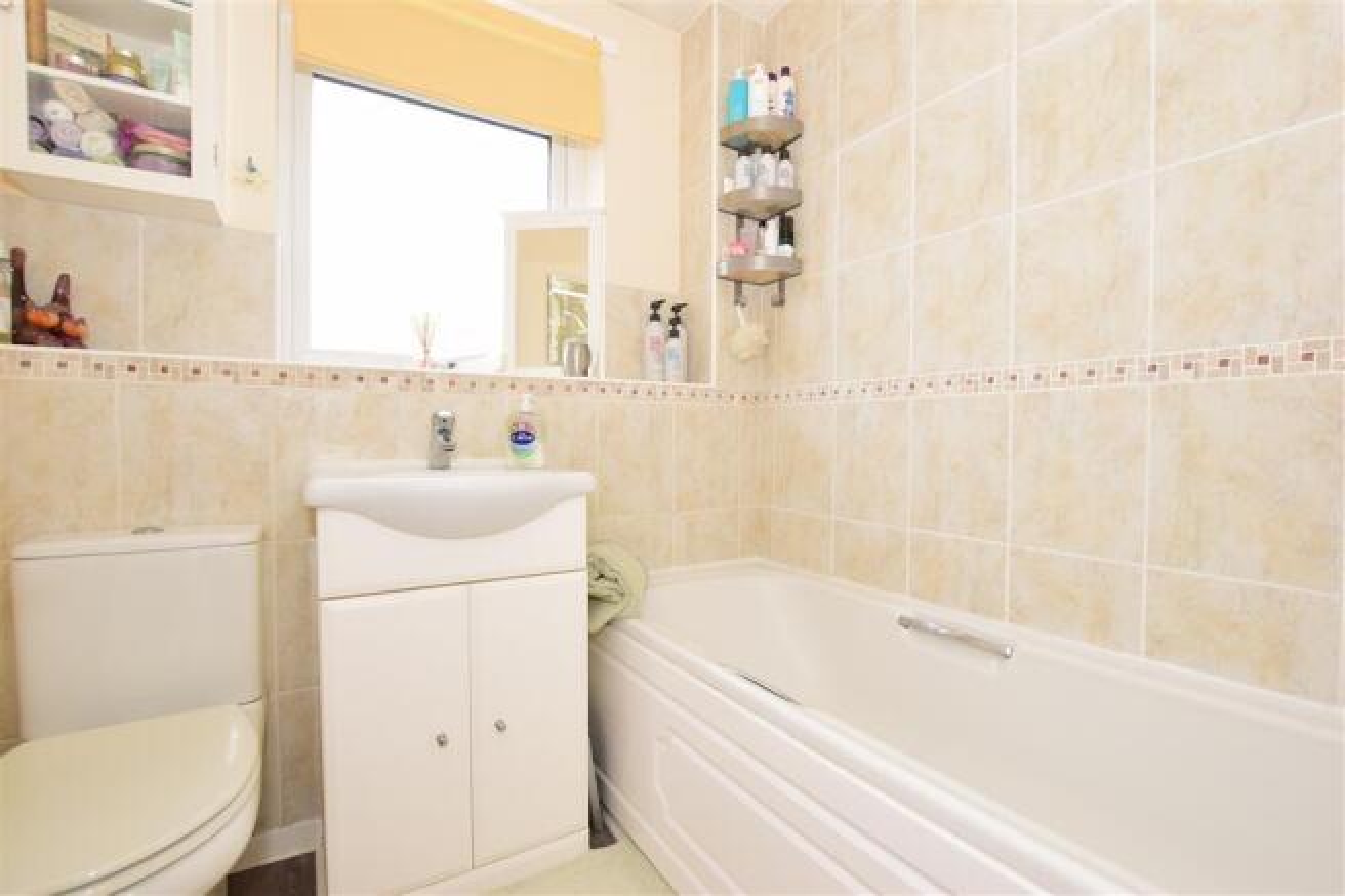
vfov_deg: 77.3
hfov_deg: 100.4
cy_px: 448
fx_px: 560
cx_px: 672
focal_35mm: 15
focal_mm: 10
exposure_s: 1/5
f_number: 8
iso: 400
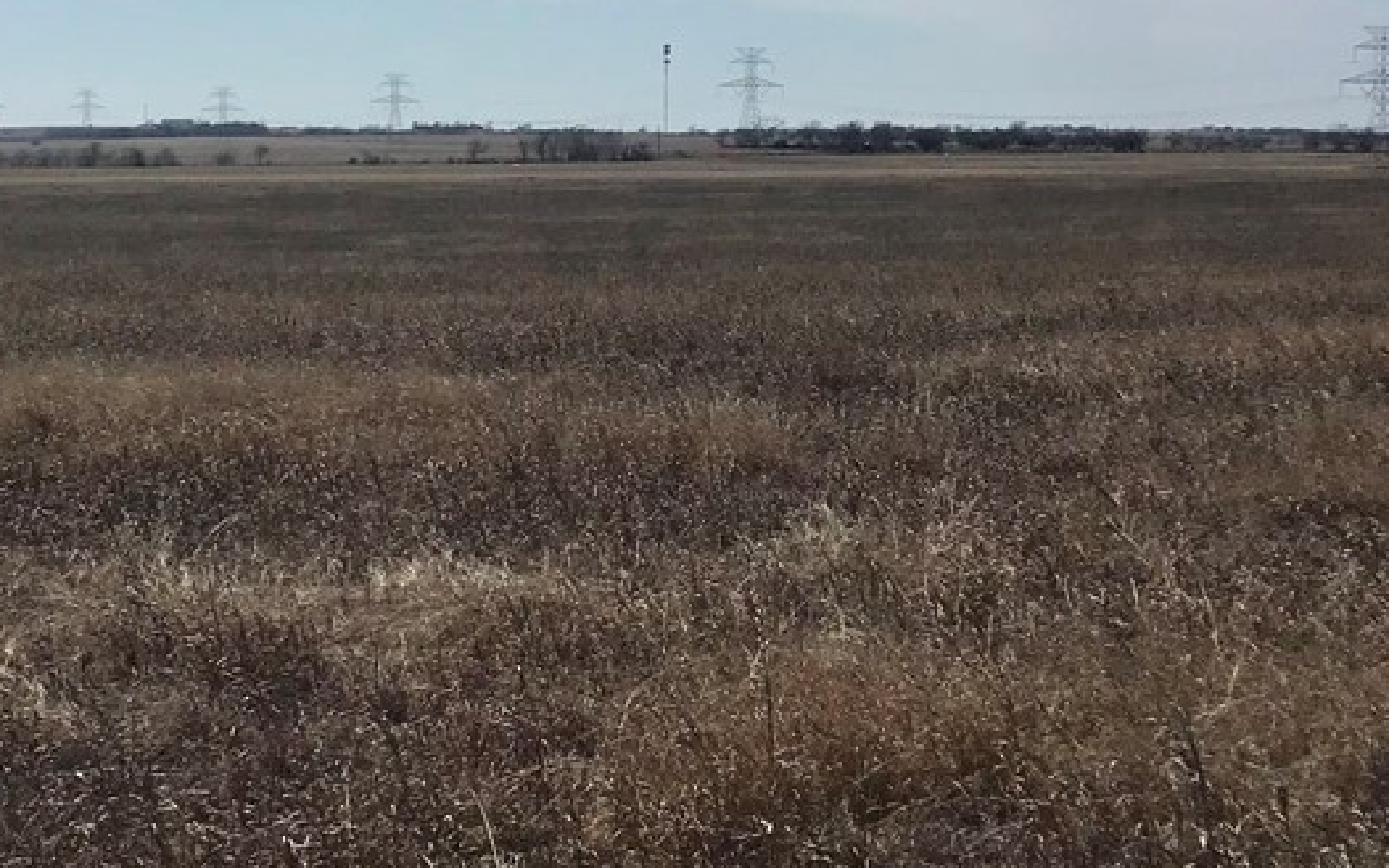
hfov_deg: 31.7
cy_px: 216
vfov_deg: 20.2
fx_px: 2423
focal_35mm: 64
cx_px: 430
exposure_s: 1/5848
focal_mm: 3.3
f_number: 2.4
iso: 25
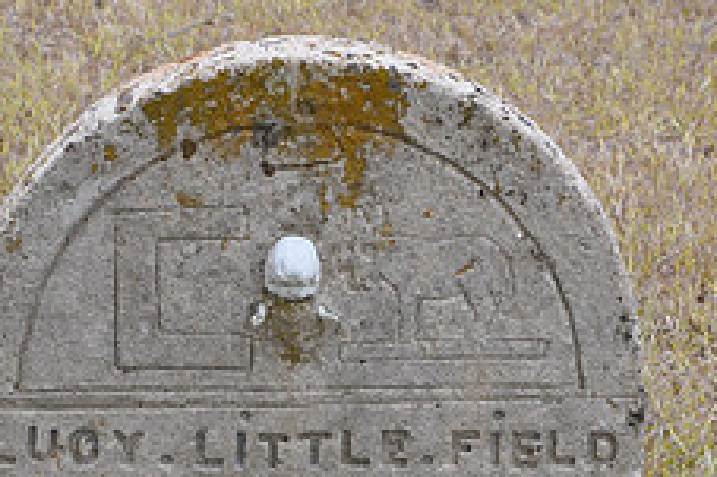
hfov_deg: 12.8
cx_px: 325
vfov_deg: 8.5
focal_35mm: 161
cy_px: 377
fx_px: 3204
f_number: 8
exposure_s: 1/60
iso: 200
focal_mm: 42
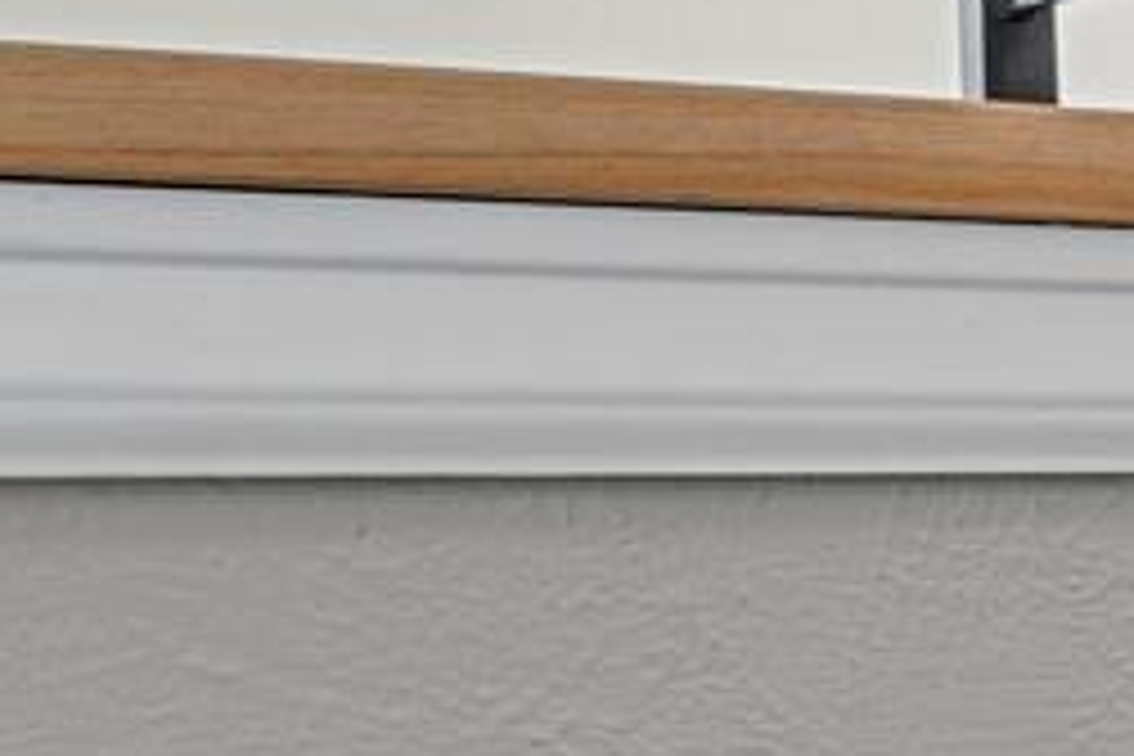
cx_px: 3013
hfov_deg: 12.6
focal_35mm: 108
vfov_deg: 12.7
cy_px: 459
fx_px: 3402
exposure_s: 4
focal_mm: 17
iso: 250
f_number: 8
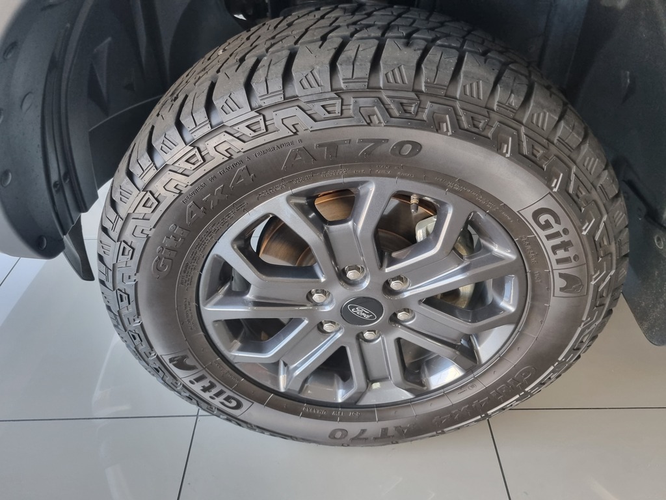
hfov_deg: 67.3
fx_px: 500
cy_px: 250
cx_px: 333
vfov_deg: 53.1
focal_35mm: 26
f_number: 1.8
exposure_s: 1/100
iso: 200
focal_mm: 5.4
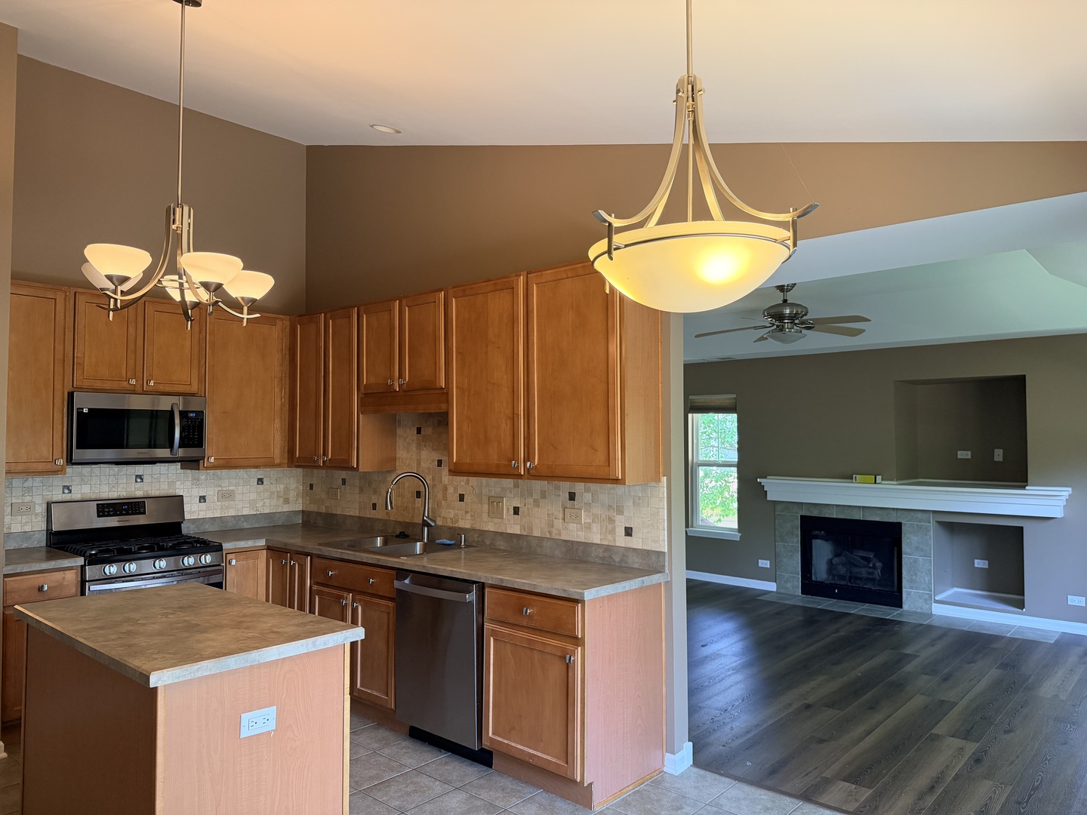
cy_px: 408
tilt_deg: +2.1
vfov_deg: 56.8
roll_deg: +0.4
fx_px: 754
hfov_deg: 71.6
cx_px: 544
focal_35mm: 24
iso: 320
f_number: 1.78
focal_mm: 6.76
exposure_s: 1/120
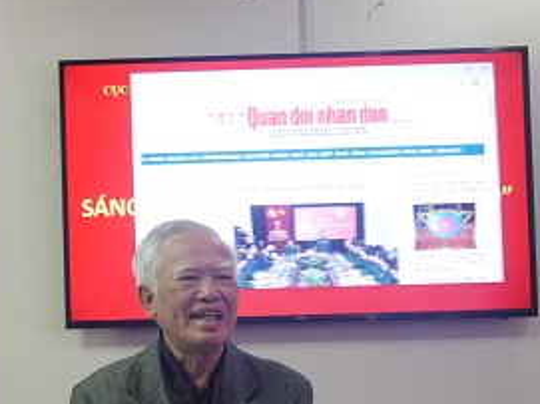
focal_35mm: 93
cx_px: 6
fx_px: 1450
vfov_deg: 15.8
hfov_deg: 20.5
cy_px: 326
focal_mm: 21
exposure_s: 1/60
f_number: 4.7
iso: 2000
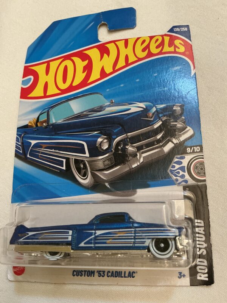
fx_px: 254
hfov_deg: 48.2
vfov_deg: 61.7
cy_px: 152
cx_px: 114
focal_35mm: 29
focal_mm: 3
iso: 200
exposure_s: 1/60
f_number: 1.8
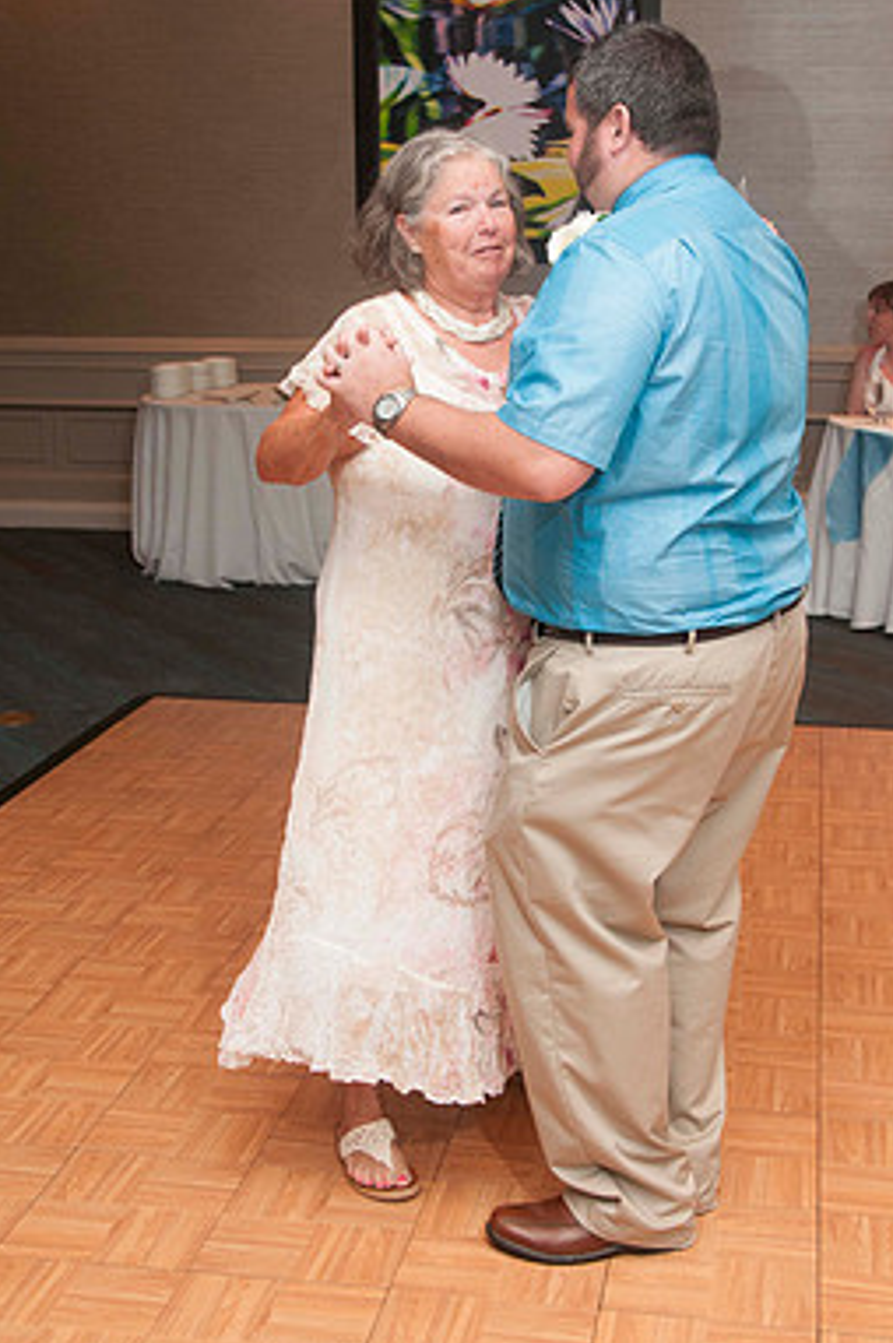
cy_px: 580
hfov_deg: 29.2
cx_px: 494
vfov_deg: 42.7
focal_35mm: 46
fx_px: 1715
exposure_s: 1/60
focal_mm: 26
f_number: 5.6
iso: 800
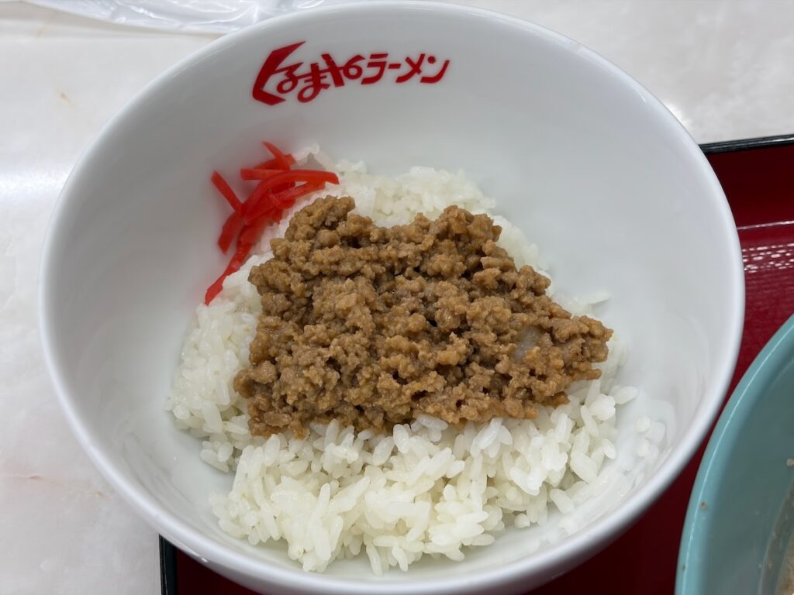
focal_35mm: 52
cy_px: 298
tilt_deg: -57.7
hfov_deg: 36.8
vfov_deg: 28.0
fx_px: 1193
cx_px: 397
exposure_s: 1/100
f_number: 1.6
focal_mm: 5.96
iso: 40
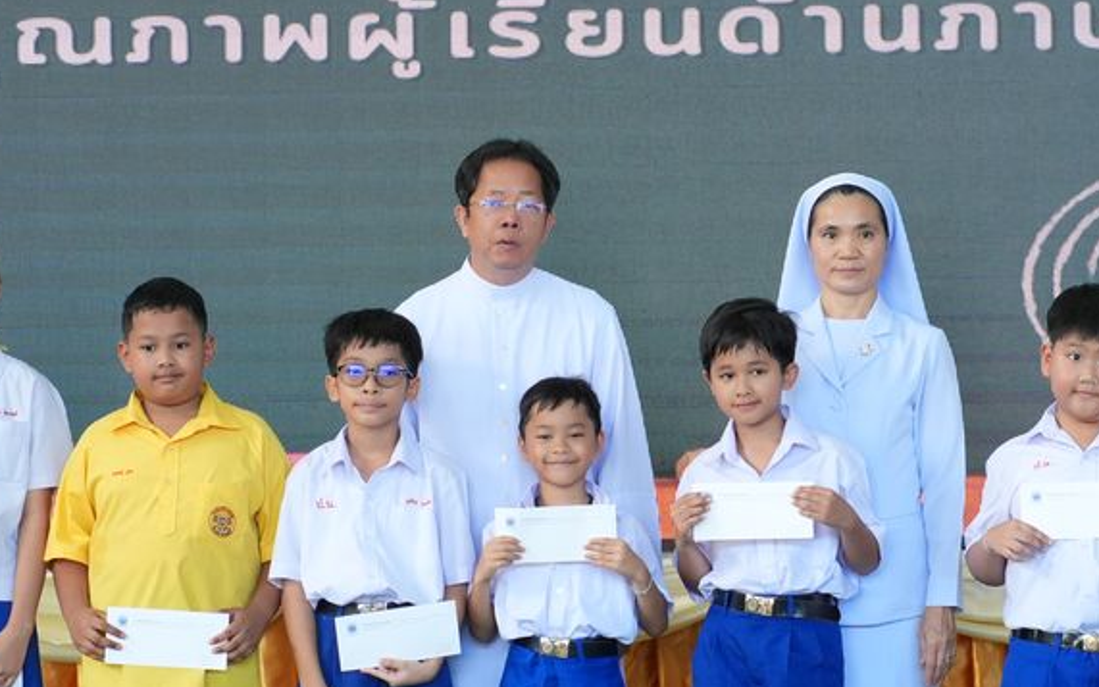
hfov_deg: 8.8
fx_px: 7129
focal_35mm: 238
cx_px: 623
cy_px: 435
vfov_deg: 5.5
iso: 1250
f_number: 5.6
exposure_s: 1/125
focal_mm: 79
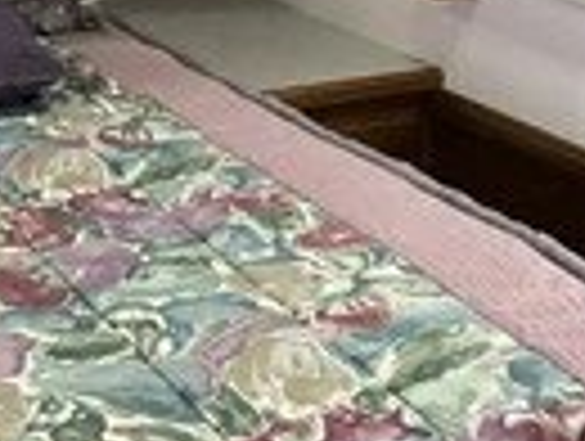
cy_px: -40
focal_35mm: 89
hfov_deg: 21.9
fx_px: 1507
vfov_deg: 16.2
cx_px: 405
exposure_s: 1/60
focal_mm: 3
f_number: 1.8
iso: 200
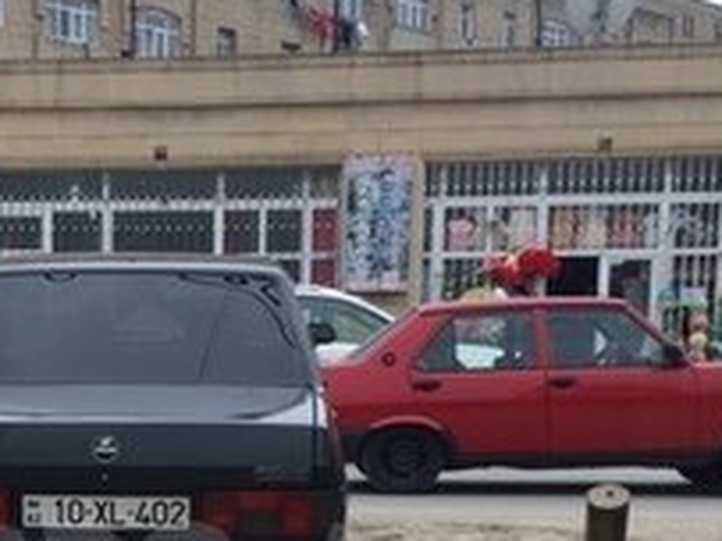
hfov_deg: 26.8
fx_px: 1480
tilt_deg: -8.0
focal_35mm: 71
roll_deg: +0.9
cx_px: 117
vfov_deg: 19.9
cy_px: 577
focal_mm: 4.15
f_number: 2.2
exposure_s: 1/586
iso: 32
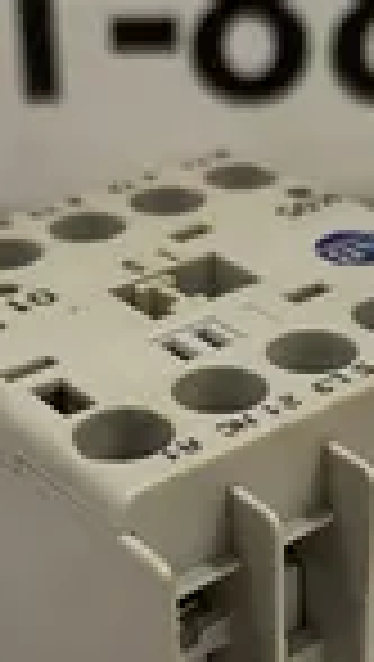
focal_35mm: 77
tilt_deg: -35.8
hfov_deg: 15.7
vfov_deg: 27.2
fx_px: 1354
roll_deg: +2.3
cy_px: 482
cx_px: 207
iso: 160
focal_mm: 4.2
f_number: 1.6
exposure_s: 1/60
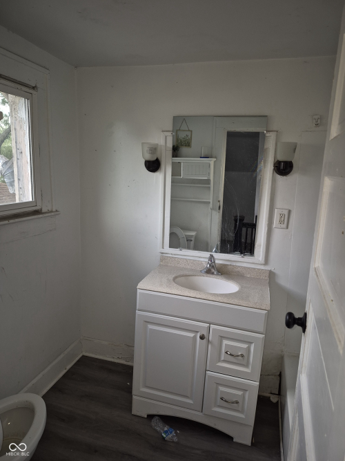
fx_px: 306
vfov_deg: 73.9
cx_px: 172
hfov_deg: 58.9
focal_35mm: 23
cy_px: 230
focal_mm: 5.4
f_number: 1.8
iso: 50
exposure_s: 1/60
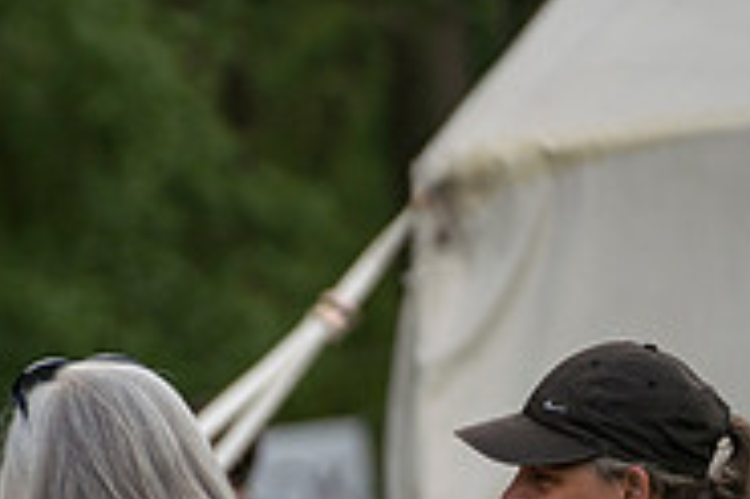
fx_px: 8284
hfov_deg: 5.2
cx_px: -251
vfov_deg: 3.4
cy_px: 712
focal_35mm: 398
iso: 800
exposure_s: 1/3200
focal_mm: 127
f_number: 2.8
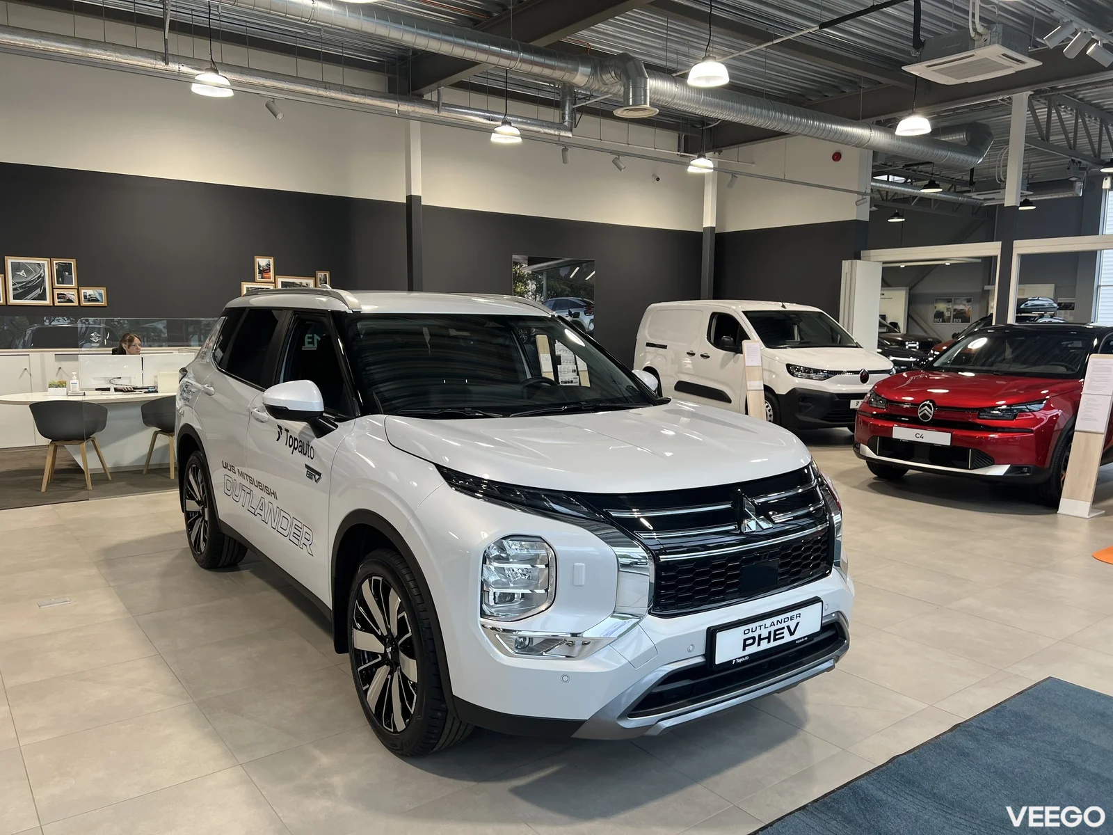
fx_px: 836
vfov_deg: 53.1
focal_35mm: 26
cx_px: 556
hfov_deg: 67.3
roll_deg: -0.1
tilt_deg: -7.9
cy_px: 418
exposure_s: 1/121
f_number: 1.5
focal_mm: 5.7
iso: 40
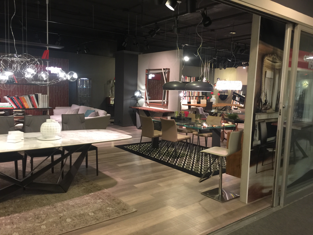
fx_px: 262
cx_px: 156
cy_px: 118
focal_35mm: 29
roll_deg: -2.6
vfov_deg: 48.2
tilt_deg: -5.8
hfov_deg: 61.7
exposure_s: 1/15
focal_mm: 4.15
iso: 100
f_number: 2.2
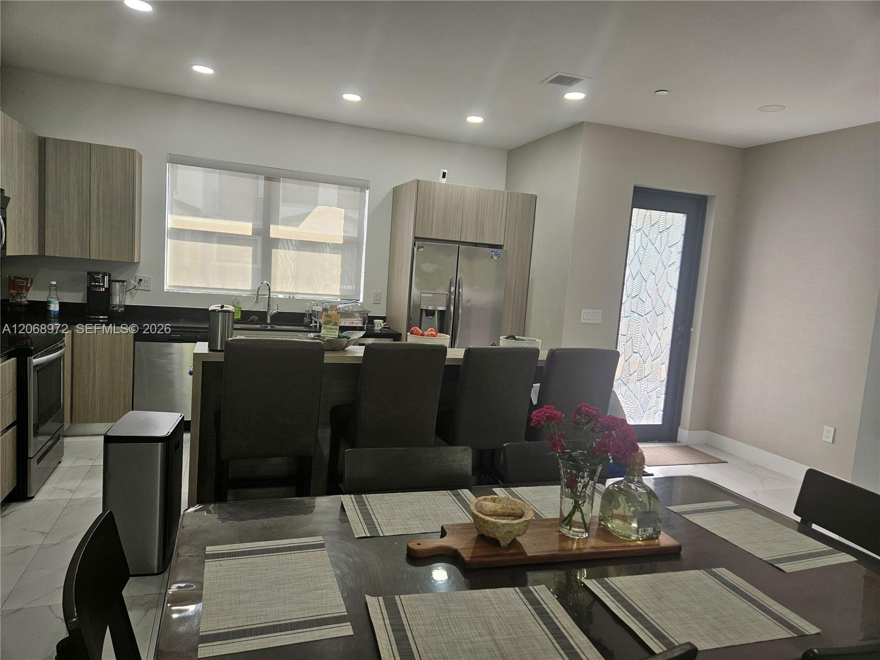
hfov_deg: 73.9
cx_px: 440
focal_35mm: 23
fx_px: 585
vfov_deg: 58.9
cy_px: 330
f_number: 1.8
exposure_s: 1/120
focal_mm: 5.4
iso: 125
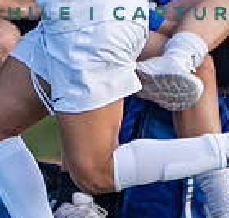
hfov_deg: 0.5
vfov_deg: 0.5
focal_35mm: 3311
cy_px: -42
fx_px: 24170
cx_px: -234
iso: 1250
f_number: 8
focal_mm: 560
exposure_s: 1/1250
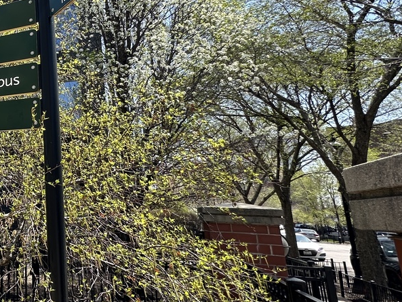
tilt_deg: +14.0
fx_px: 395
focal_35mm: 34
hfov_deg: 38.9
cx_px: -84
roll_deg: -2.2
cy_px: 111
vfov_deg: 41.5
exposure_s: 1/678
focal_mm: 2.22
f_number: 2.2
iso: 40
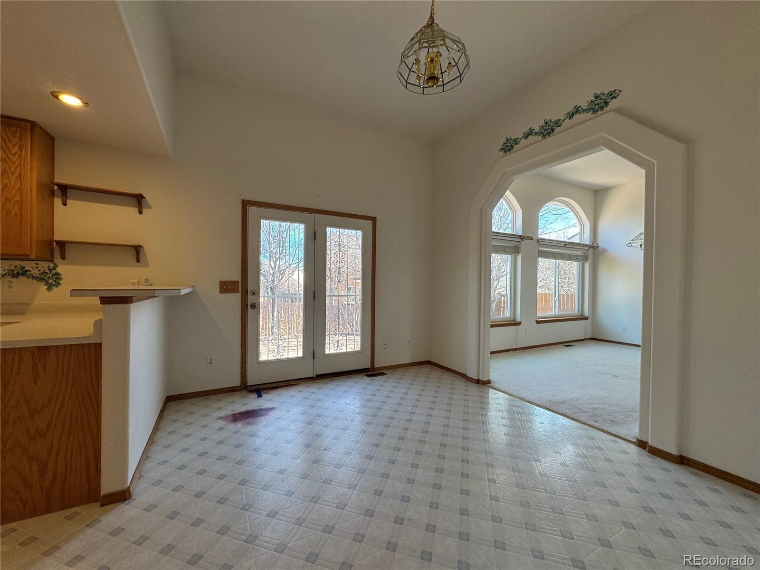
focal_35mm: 14
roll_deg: -1.3
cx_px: 380
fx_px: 307
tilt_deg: -0.1
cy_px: 285
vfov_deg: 85.7
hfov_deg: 102.1
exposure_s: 1/120
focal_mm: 2.22
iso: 64
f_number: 2.2
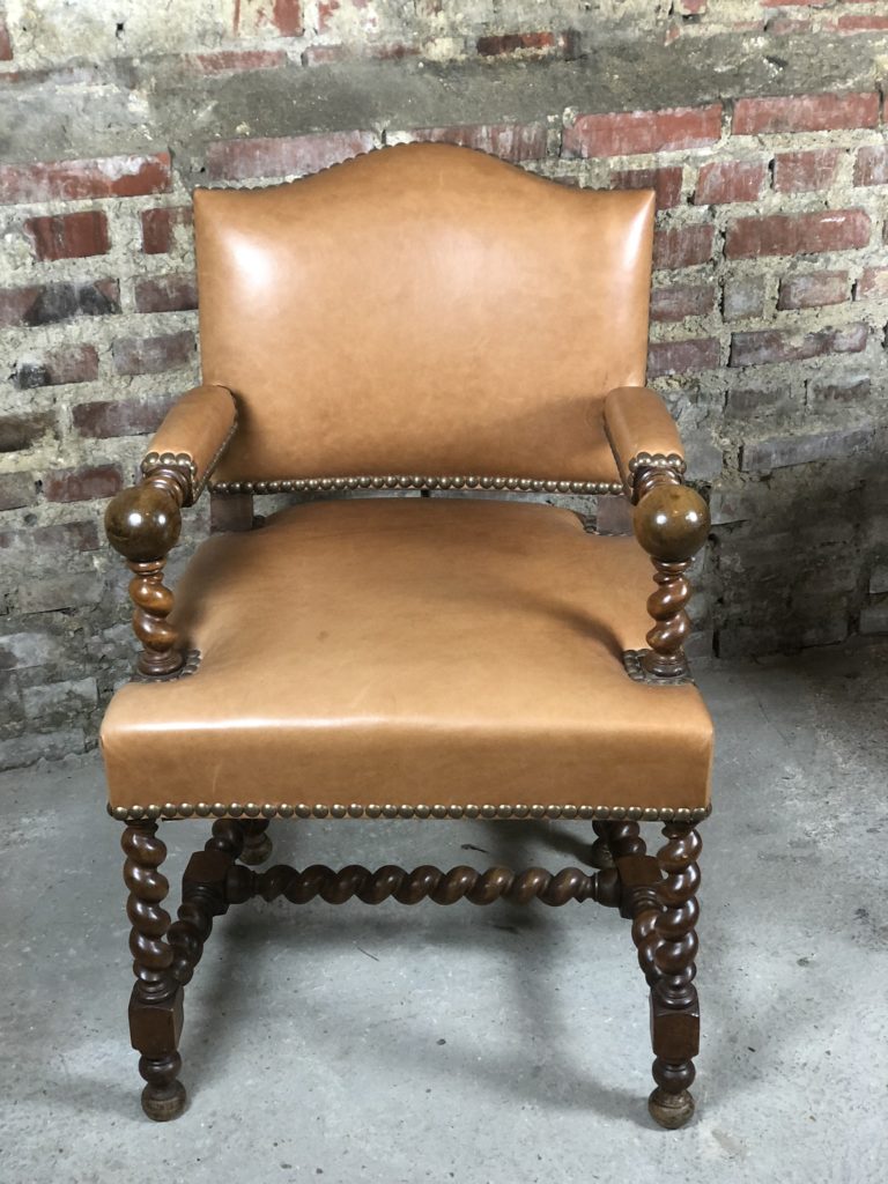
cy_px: 592
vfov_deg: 36.8
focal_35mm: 52
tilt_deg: -27.5
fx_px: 1779
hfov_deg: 28.0
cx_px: 444
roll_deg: +1.1
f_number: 2.4
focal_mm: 6
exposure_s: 1/20
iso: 160
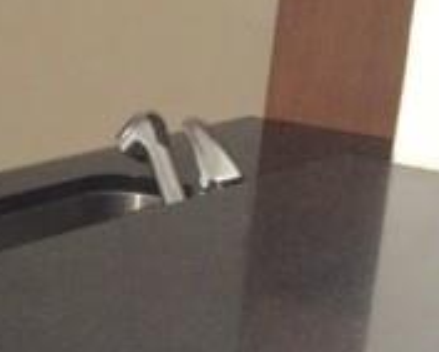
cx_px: -337
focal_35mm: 103
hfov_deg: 16.0
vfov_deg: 14.9
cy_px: 135
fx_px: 1339
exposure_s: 1/16
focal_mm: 4.15
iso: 200
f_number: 2.2
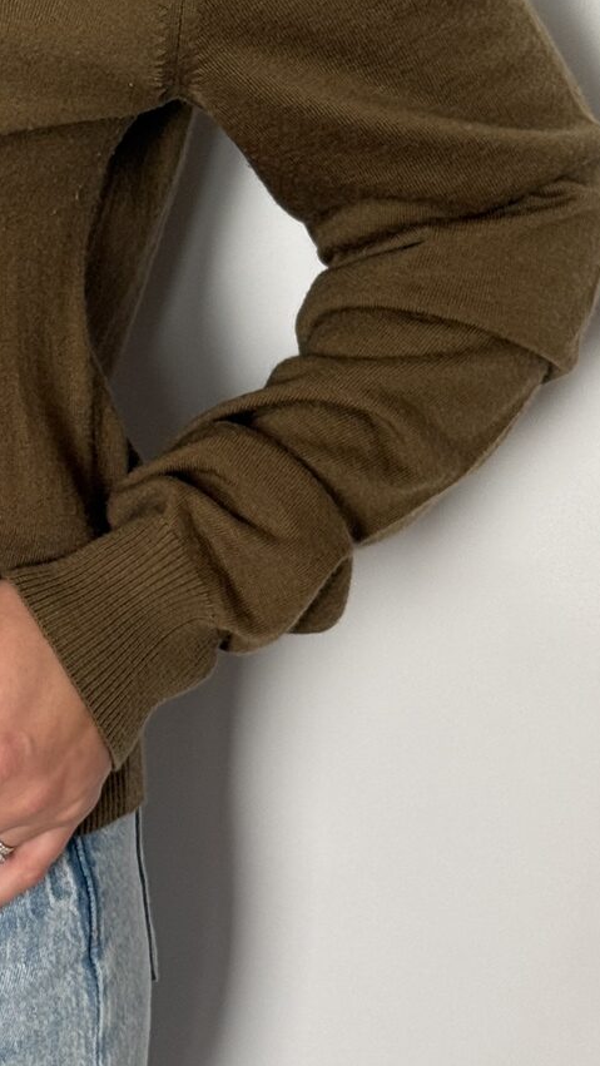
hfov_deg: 10.0
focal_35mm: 118
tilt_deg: -18.5
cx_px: -243
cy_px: 506
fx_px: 3336
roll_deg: -1.0
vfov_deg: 18.2
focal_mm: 6.76
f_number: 1.78
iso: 64
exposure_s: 1/121
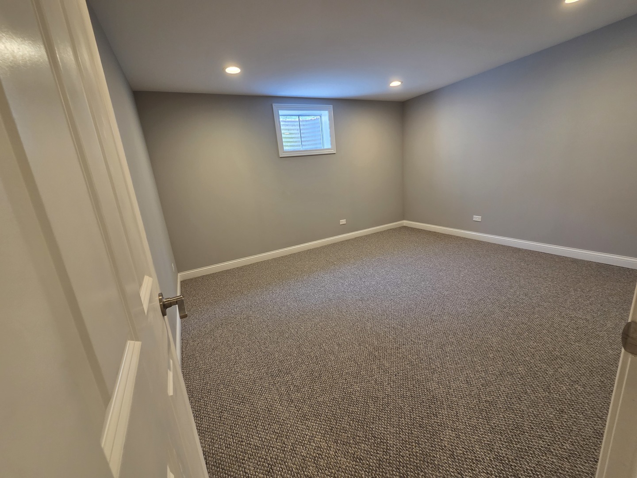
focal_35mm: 13
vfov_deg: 89.9
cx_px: 318
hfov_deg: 106.2
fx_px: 239
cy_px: 239
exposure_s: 1/60
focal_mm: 2.2
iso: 250
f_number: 2.2
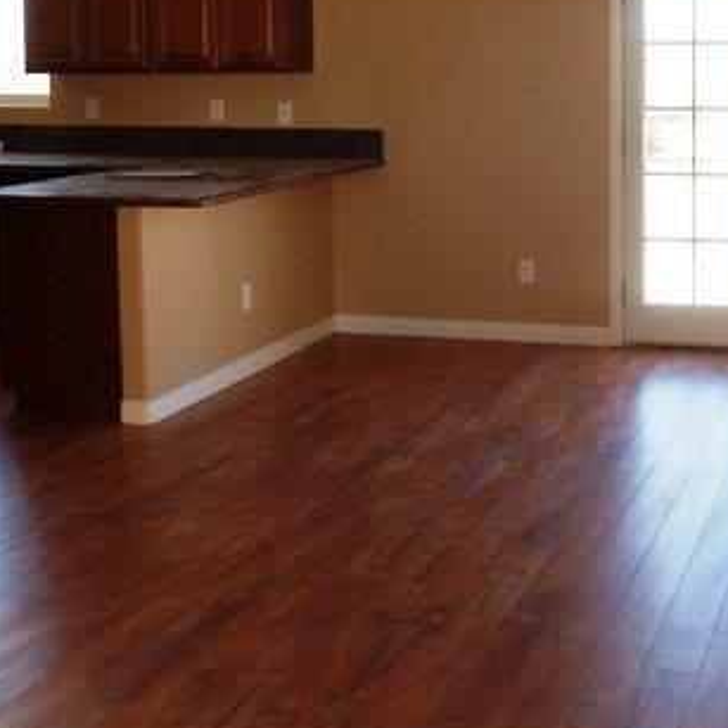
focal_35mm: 81
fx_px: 1927
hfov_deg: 21.2
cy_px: 194
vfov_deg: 21.2
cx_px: 560
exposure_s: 1/30
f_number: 3.5
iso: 80
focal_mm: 6
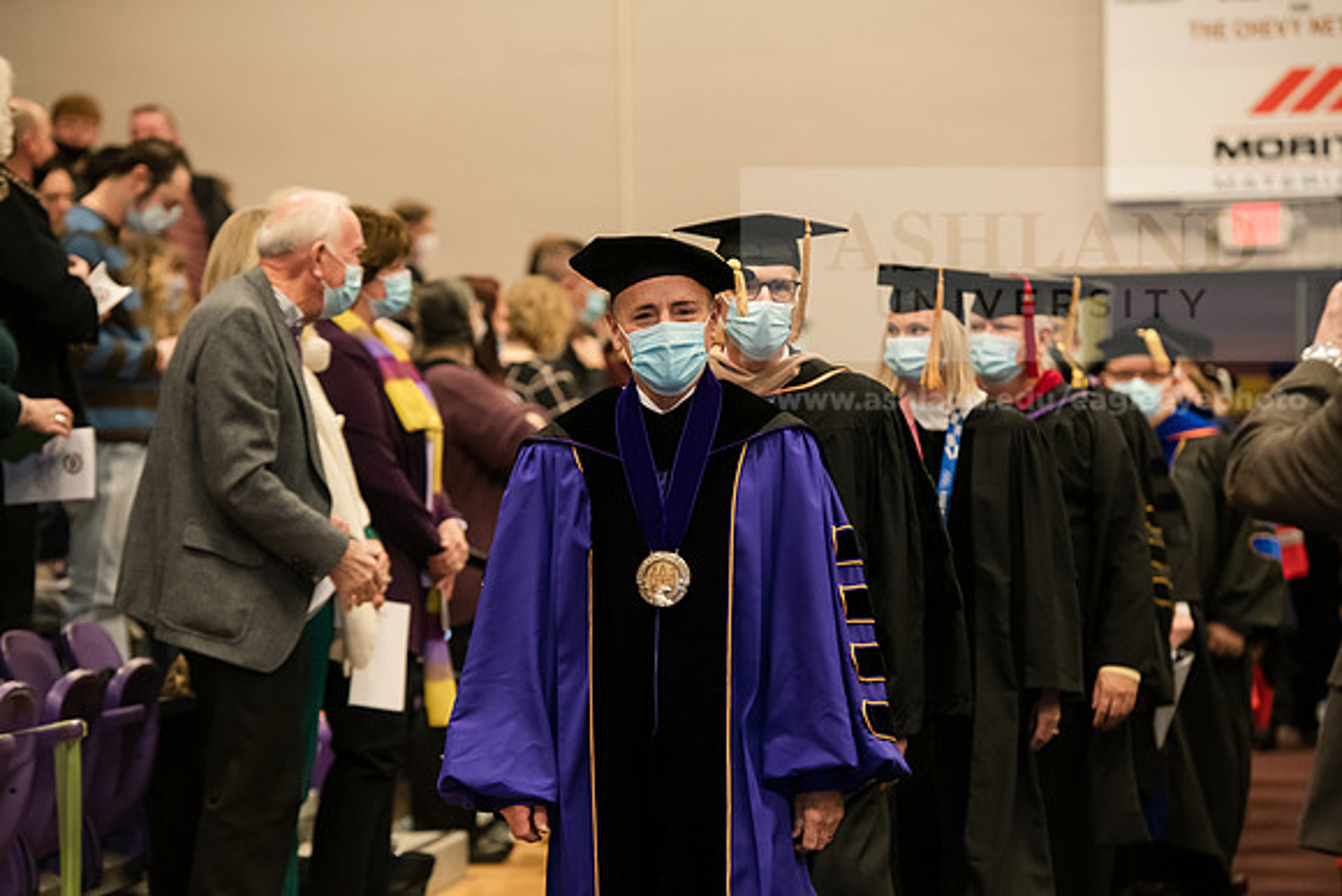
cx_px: 671
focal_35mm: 145
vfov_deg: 9.5
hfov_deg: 14.2
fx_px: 5406
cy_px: 448
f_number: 4
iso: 2000
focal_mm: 145
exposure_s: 1/200
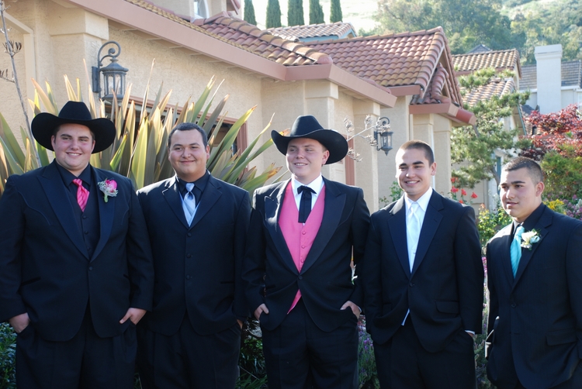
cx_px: 291
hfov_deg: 27.0
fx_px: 1214
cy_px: 194
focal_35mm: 75
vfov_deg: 18.2
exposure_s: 1/90
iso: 200
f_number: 5
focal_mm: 50
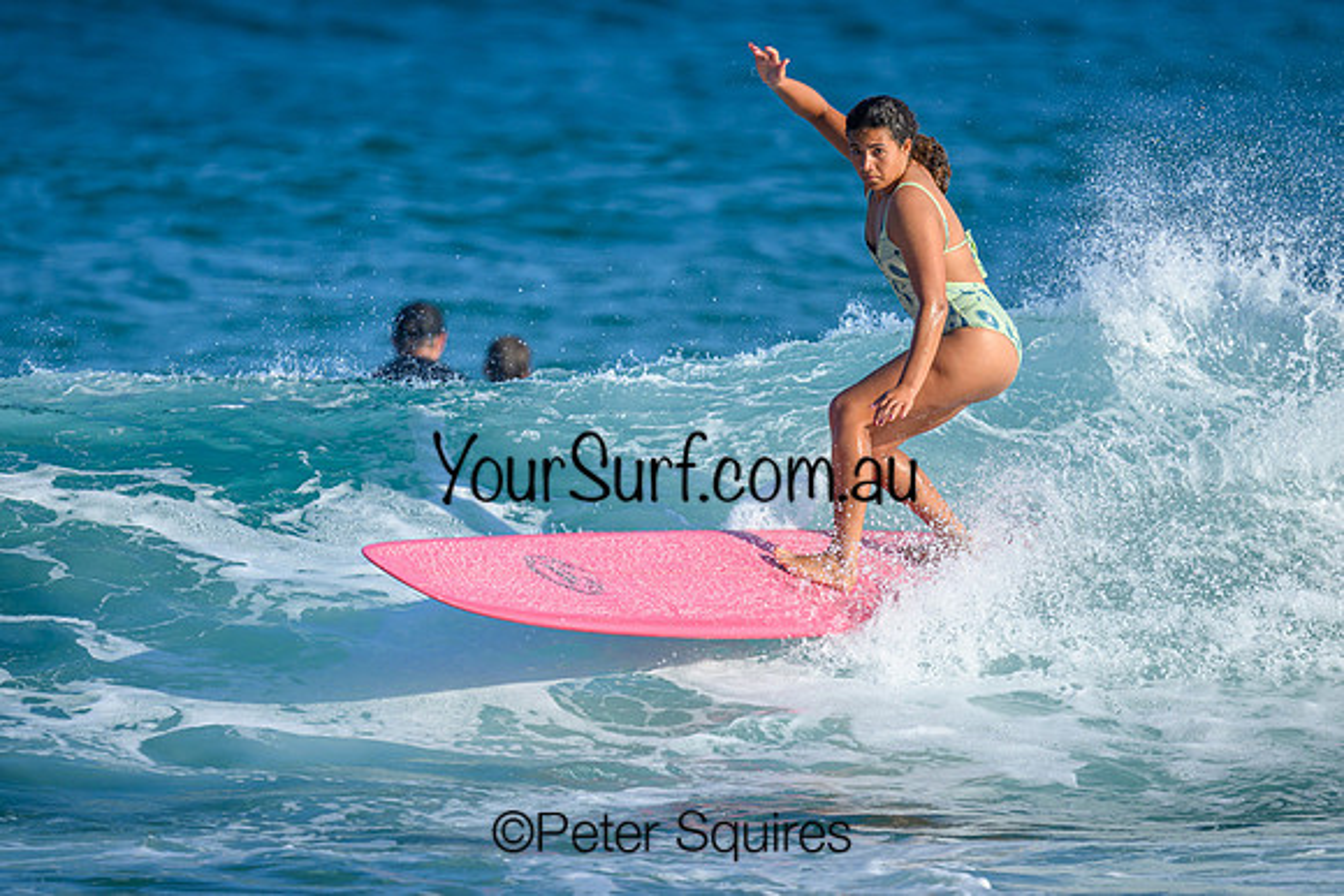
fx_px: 31522
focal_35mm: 844
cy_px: 454
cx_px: 637
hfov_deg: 2.4
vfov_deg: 1.6
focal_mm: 800
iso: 450
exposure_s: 1/2000
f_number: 6.3
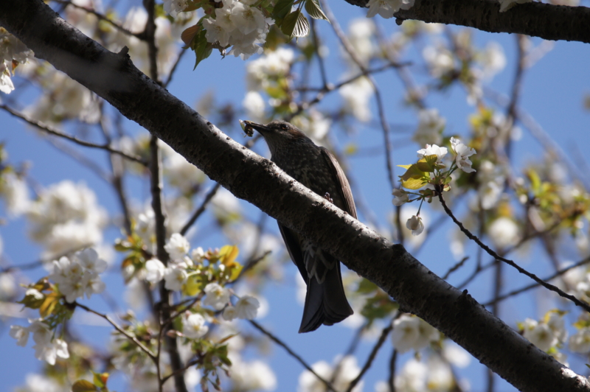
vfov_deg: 4.0
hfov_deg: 6.0
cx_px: 295
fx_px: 5649
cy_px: 196
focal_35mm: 345
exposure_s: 1/2000
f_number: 5.6
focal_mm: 230
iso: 400
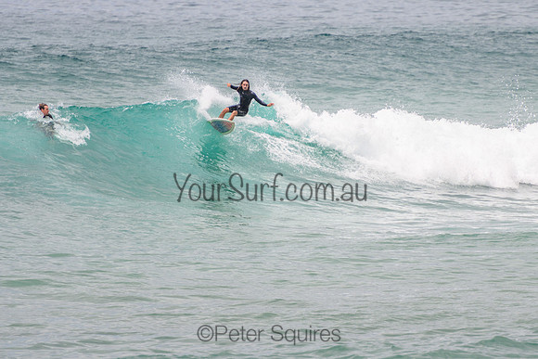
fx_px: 8226
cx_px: 300
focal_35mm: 550
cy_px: 129
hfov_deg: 3.7
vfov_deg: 2.5
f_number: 5.6
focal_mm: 400
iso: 160
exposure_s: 1/2000
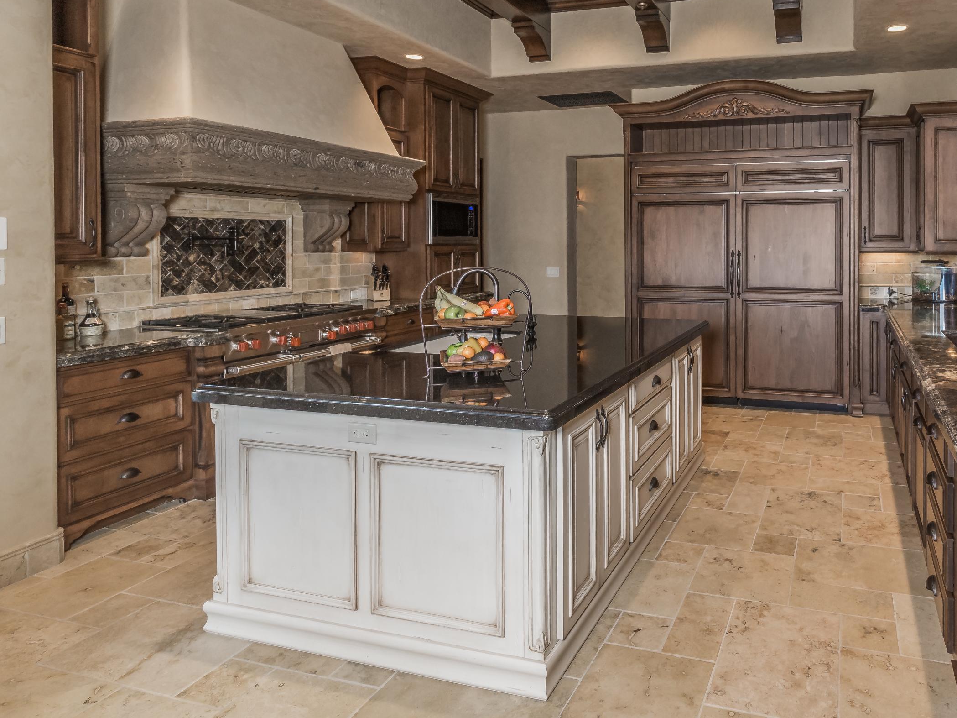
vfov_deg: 60.1
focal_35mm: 22
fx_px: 608
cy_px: 262
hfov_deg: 74.2
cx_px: 633
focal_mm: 16
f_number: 8
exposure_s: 1.5
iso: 1000
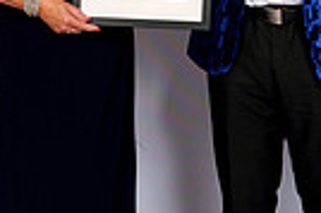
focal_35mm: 151
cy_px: -16
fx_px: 1345
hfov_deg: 13.6
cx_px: 182
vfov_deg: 9.0
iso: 100
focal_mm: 34
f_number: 8
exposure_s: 1/125
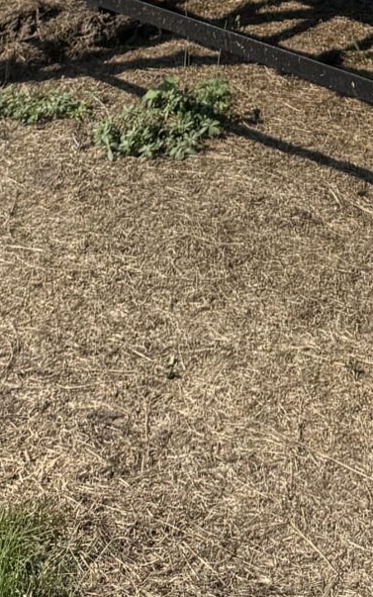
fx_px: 1756
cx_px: 392
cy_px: -521
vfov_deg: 16.0
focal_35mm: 108
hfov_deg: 12.0
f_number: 1.78
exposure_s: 1/6711
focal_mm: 6.76
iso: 80
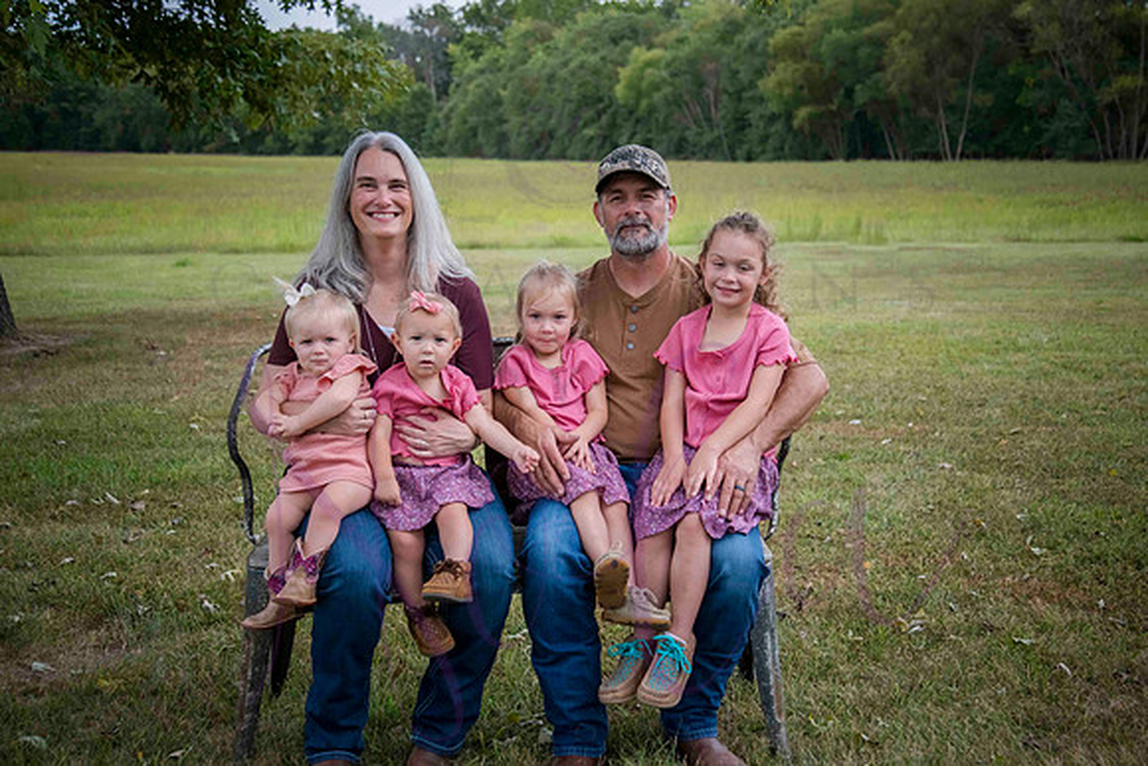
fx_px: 1530
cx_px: 574
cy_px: 383
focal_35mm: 48
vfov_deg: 28.1
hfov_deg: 41.1
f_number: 4.2
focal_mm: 46
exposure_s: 1/640
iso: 400
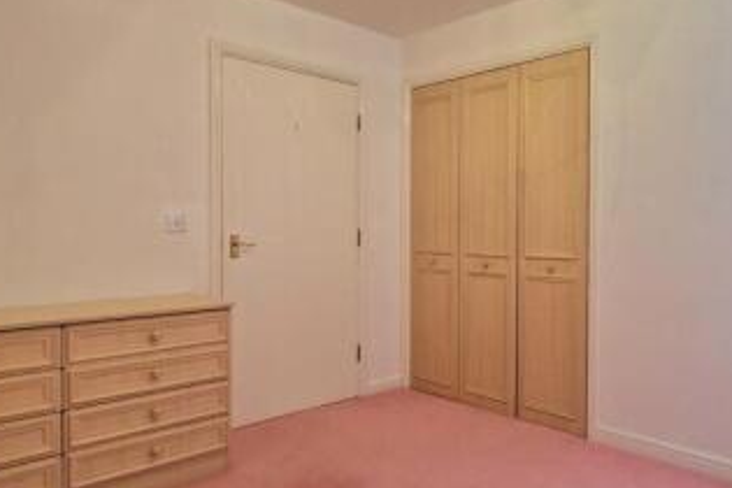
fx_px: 508
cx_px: 496
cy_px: 234
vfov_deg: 51.3
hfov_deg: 69.2
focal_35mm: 25
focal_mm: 2.2
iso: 160
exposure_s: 1/50
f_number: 2.2
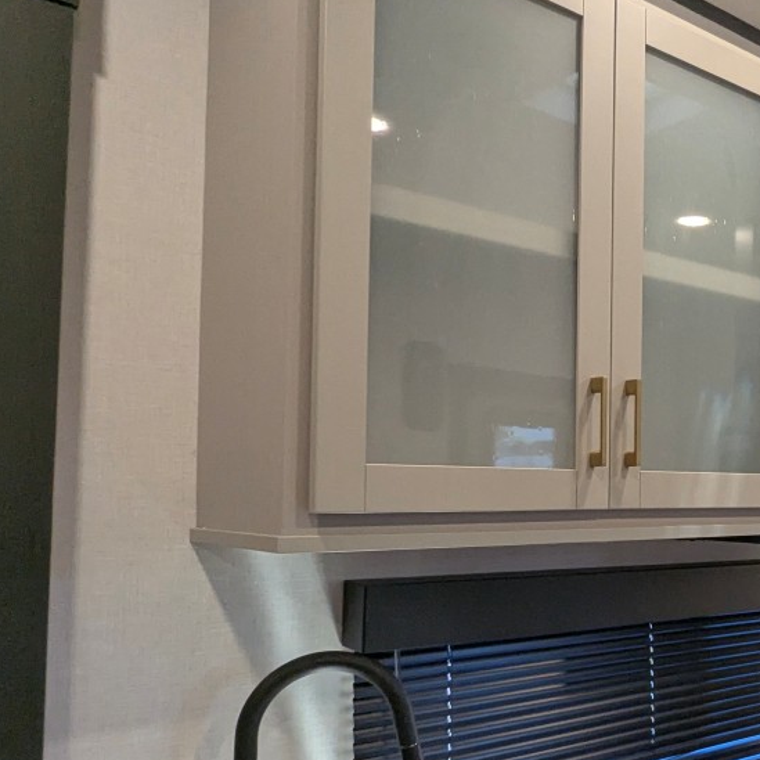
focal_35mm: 36
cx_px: 739
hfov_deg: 40.9
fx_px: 894
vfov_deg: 45.7
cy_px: 467
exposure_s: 1/104
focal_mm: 2.35
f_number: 2.2
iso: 151
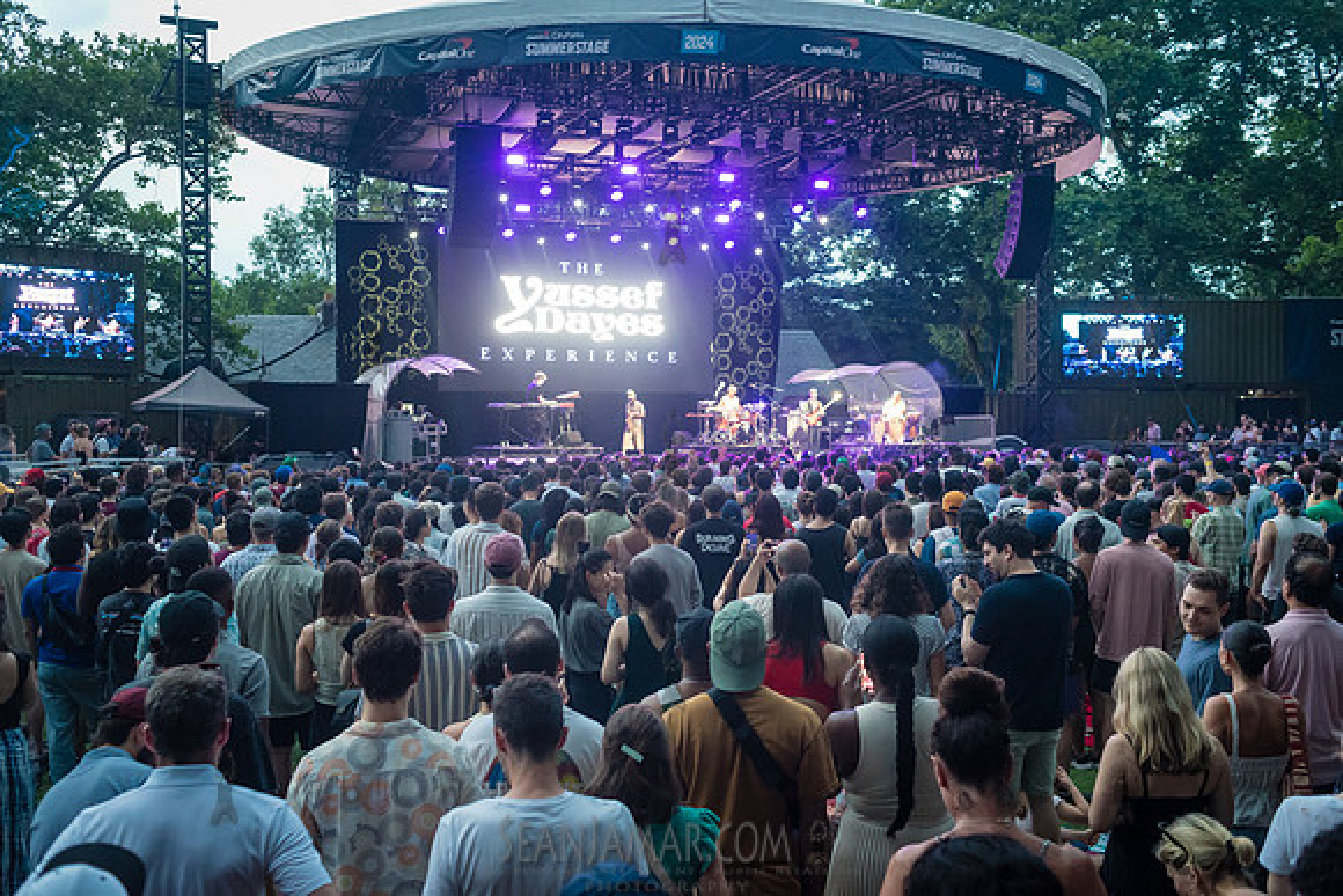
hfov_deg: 54.4
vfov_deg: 37.9
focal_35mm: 35
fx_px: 1306
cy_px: 448
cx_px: 672
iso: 4000
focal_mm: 35
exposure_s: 1/160
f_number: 3.5
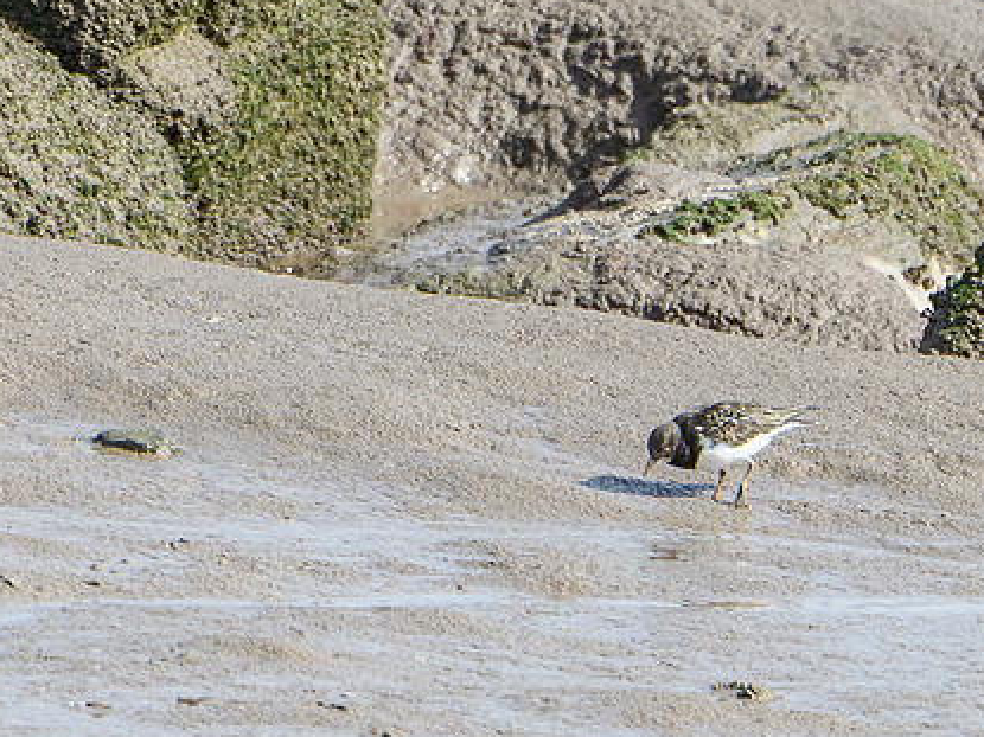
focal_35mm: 1586
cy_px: 268
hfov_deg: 1.3
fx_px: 45071
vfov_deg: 0.9
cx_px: 747
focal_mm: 400
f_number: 6.3
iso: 560
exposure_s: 1/1600
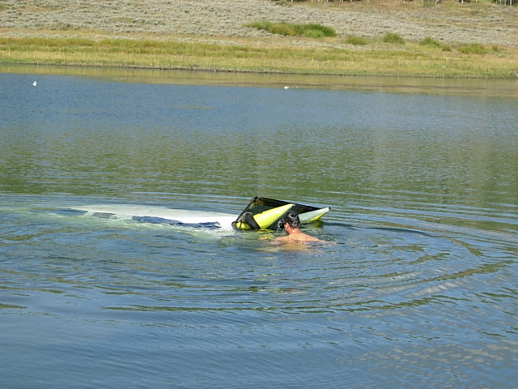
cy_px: 194
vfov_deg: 13.1
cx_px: 259
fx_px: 1691
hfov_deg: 17.4
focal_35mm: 113
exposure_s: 1/443
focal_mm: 23.4
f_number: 4.9
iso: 64
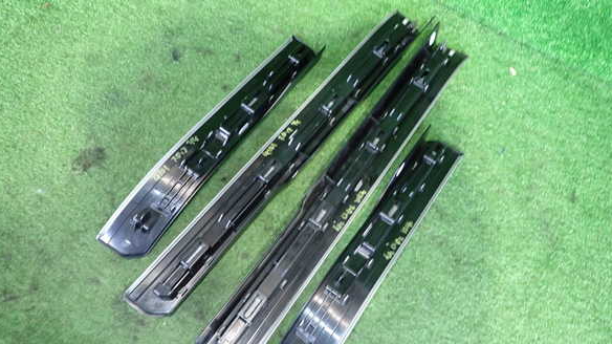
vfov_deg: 41.4
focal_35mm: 28
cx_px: 309
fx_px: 454
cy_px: 169
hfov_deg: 67.9
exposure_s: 1/30
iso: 640
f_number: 2
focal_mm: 4.5
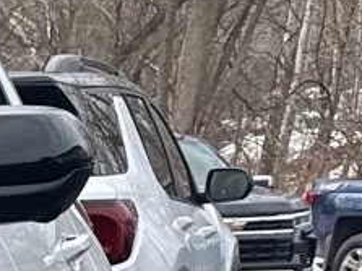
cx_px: -847
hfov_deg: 8.7
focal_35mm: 172
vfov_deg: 7.8
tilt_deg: -15.9
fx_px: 1798
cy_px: 717
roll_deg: +1.4
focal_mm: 6.76
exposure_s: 1/2907
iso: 100
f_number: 1.78
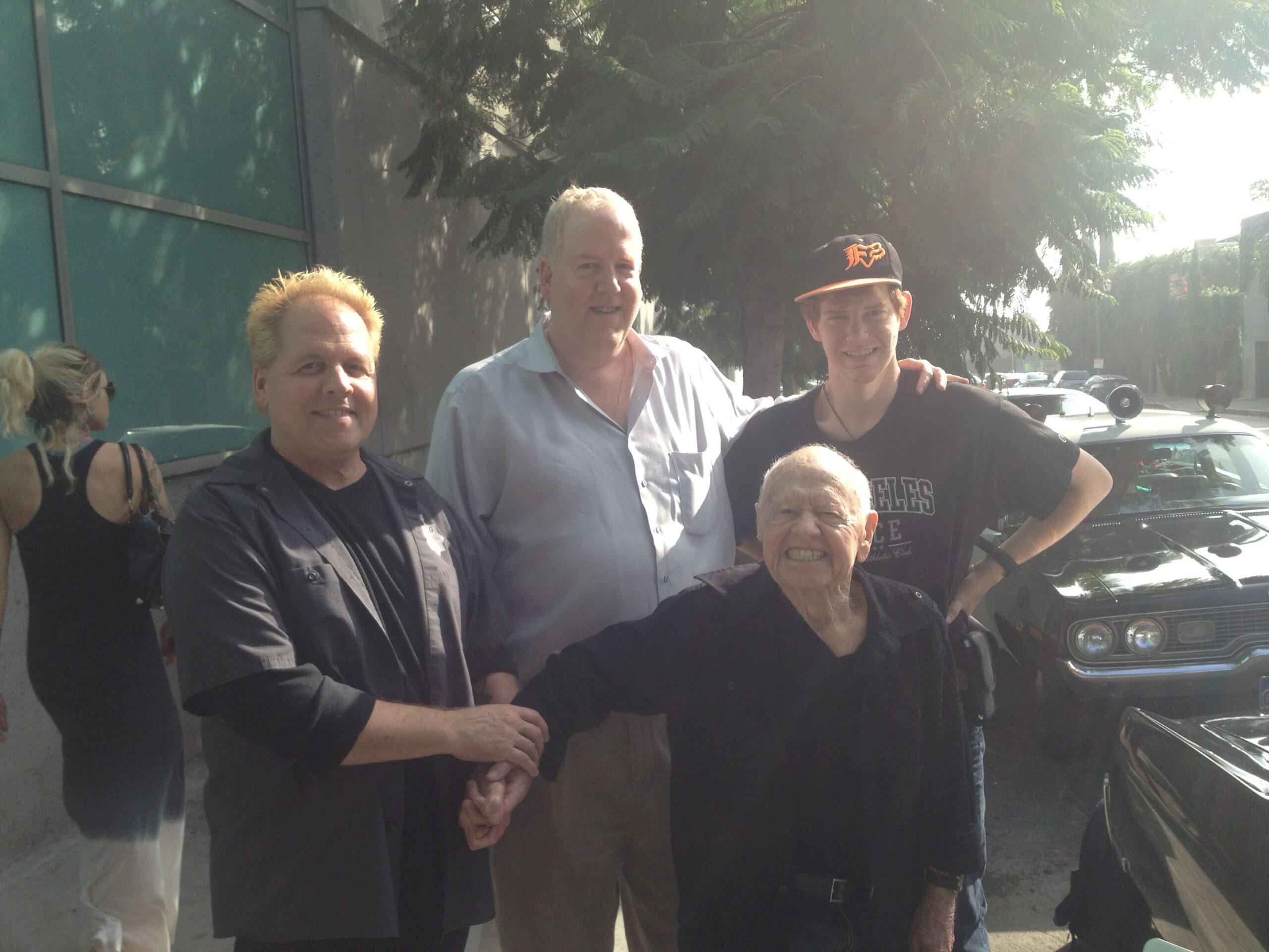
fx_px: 1283
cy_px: 476
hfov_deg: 52.6
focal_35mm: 35
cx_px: 634
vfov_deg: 40.7
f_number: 2.4
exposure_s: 1/563
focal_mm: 4.28
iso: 50
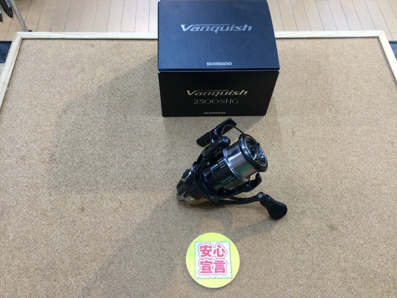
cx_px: 198
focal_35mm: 31
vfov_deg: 45.4
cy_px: 149
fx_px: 356
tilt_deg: -59.3
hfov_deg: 58.4
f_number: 2.4
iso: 50
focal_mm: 3.3
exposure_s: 1/30
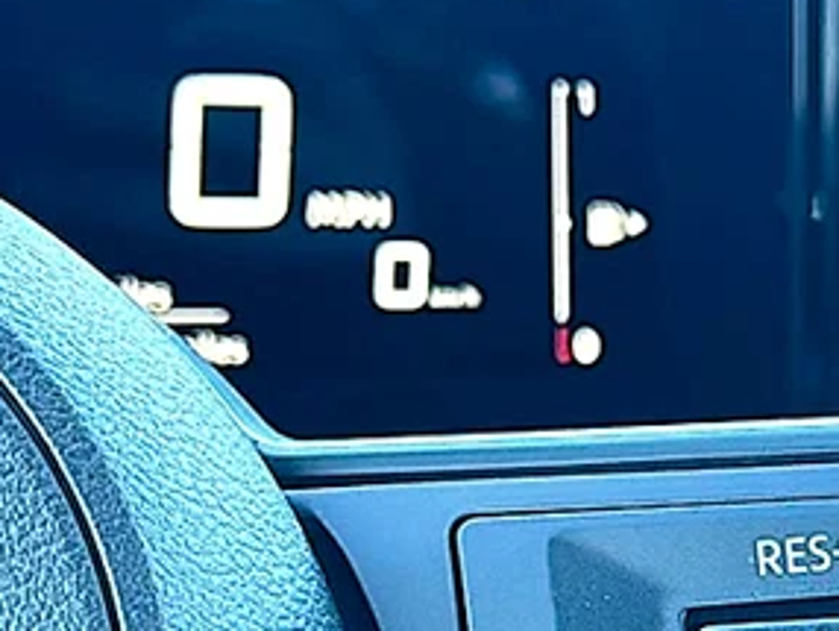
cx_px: 860
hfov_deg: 17.4
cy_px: 703
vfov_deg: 13.2
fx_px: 2668
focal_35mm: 110
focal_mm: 6.86
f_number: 1.78
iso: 64
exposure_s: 1/71
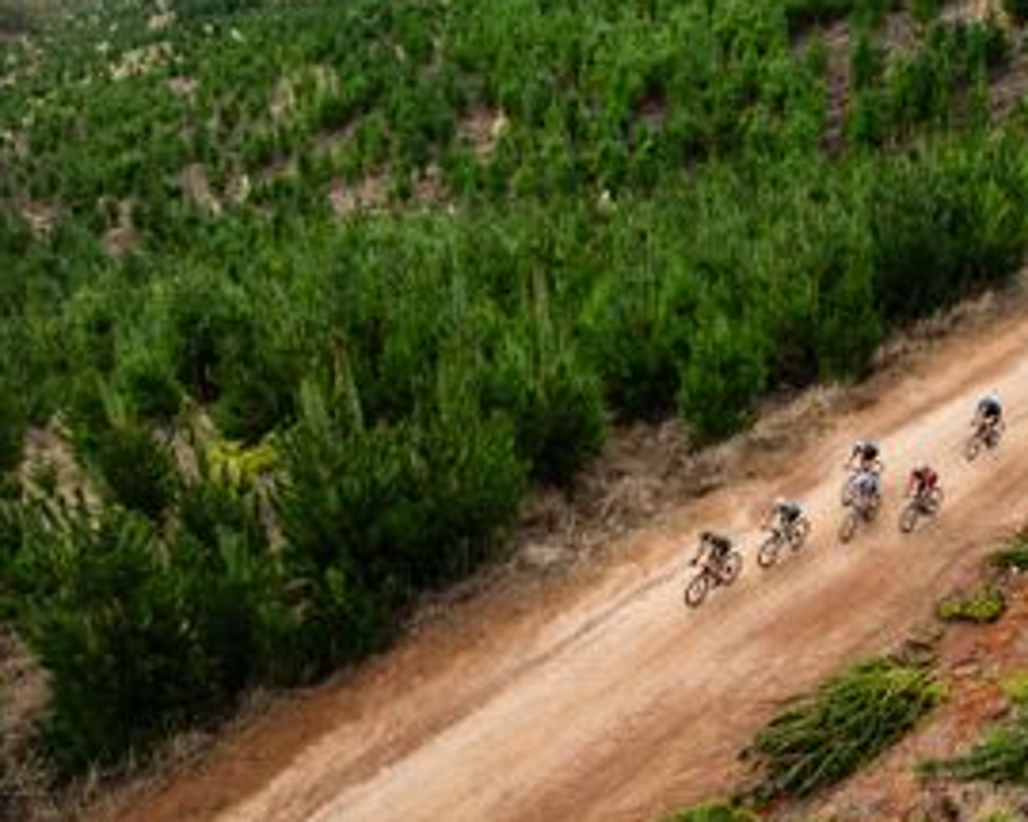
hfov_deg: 44.6
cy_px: 291
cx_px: 822
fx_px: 1187
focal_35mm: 39
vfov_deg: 37.9
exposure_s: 1/240
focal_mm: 12.29
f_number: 3.5
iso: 100
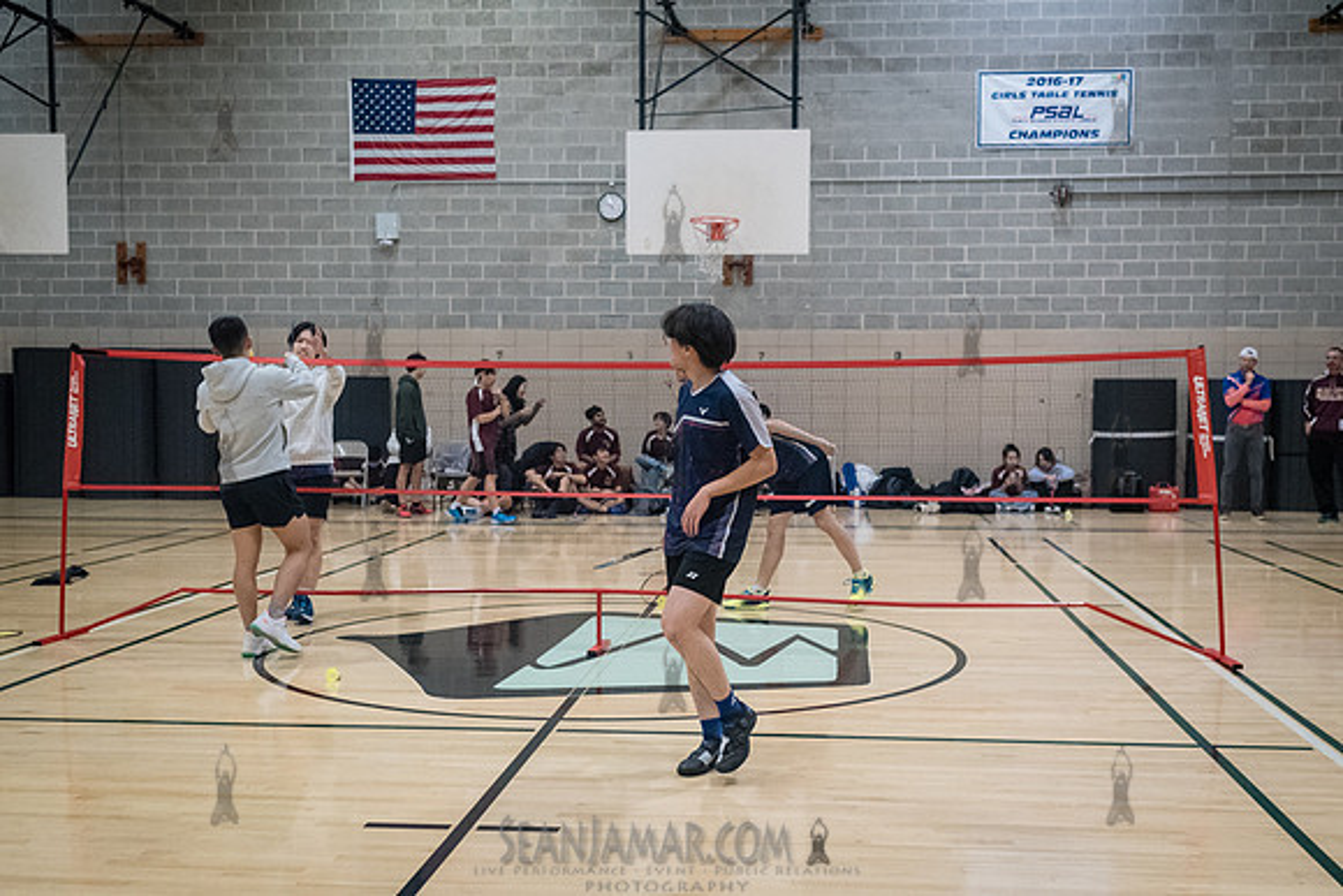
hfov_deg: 46.8
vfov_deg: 32.2
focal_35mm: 42
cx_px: 703
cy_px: 499
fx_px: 1552
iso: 8000
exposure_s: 1/500
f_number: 3.5
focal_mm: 35
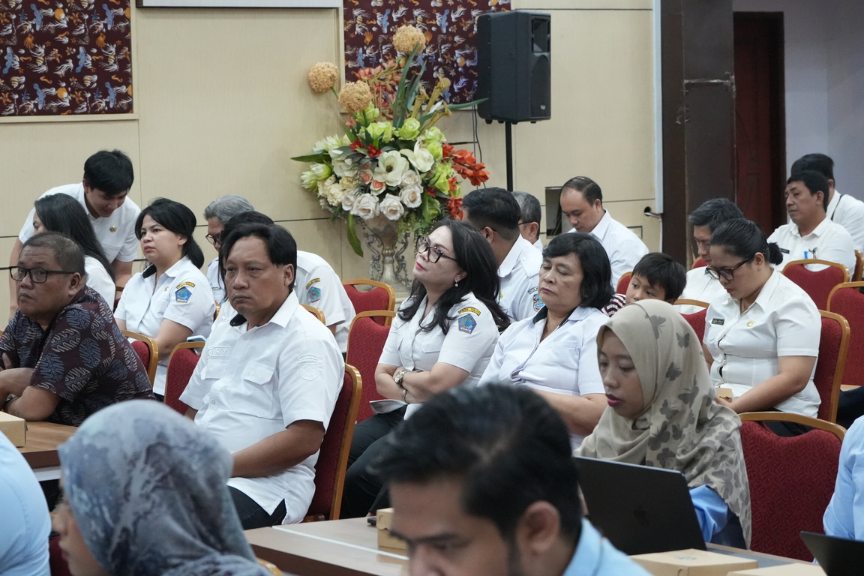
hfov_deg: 19.5
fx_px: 2520
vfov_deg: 13.0
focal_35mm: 105
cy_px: 288
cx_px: 432
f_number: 5.6
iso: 6400
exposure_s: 1/100
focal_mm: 70
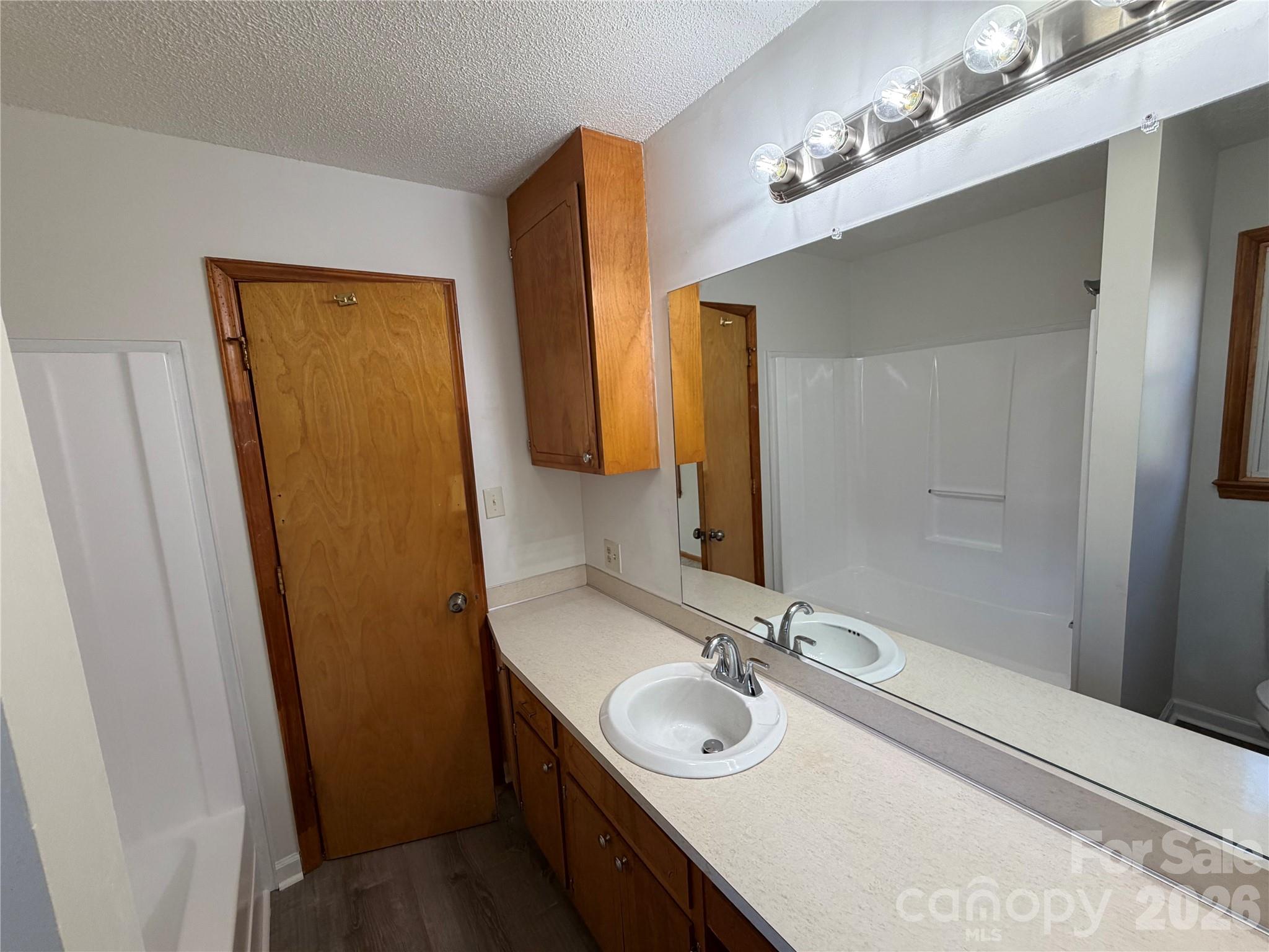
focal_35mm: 14
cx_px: 634
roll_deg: +3.5
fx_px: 513
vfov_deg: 85.7
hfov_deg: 102.1
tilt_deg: -7.1
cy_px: 476
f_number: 2.2
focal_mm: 2.22
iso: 125
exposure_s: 1/120
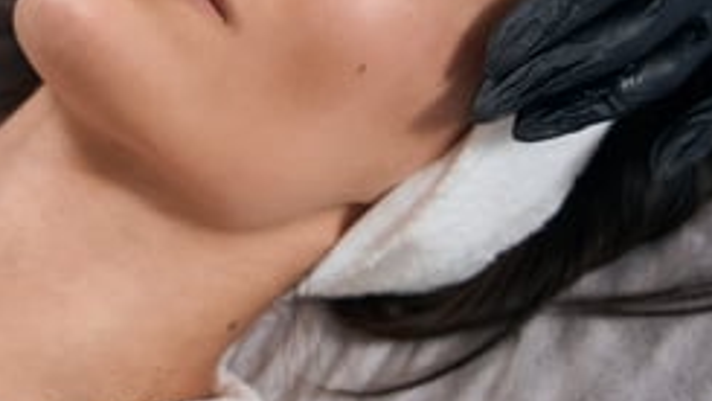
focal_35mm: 124
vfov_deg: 9.7
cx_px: 180
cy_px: -31
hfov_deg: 17.2
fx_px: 2338
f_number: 2.8
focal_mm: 60.4
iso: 320
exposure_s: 1/250
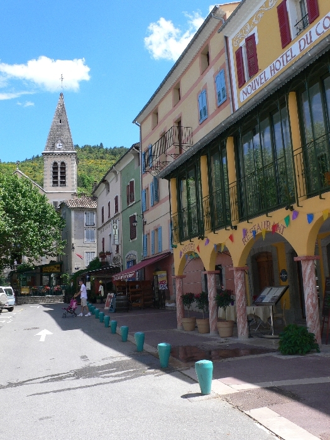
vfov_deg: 54.0
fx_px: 432
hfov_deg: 41.8
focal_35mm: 34
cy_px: 220
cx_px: 165
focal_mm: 6.3
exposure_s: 1/320
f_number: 4
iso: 80
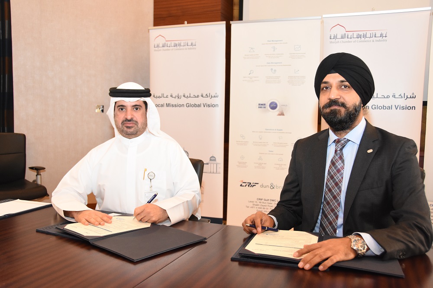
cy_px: 144
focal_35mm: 33
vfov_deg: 39.9
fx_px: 397
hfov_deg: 57.2
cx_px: 216
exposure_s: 1/60
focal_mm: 22
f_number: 4.5
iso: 2500
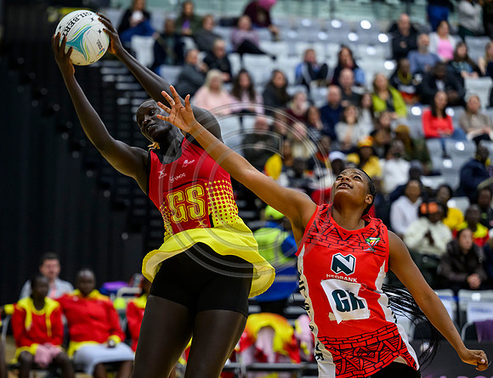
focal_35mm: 182
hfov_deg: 10.8
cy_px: 241
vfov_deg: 8.3
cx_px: 164
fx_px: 2608
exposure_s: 1/1000
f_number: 3.2
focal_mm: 130
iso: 4000
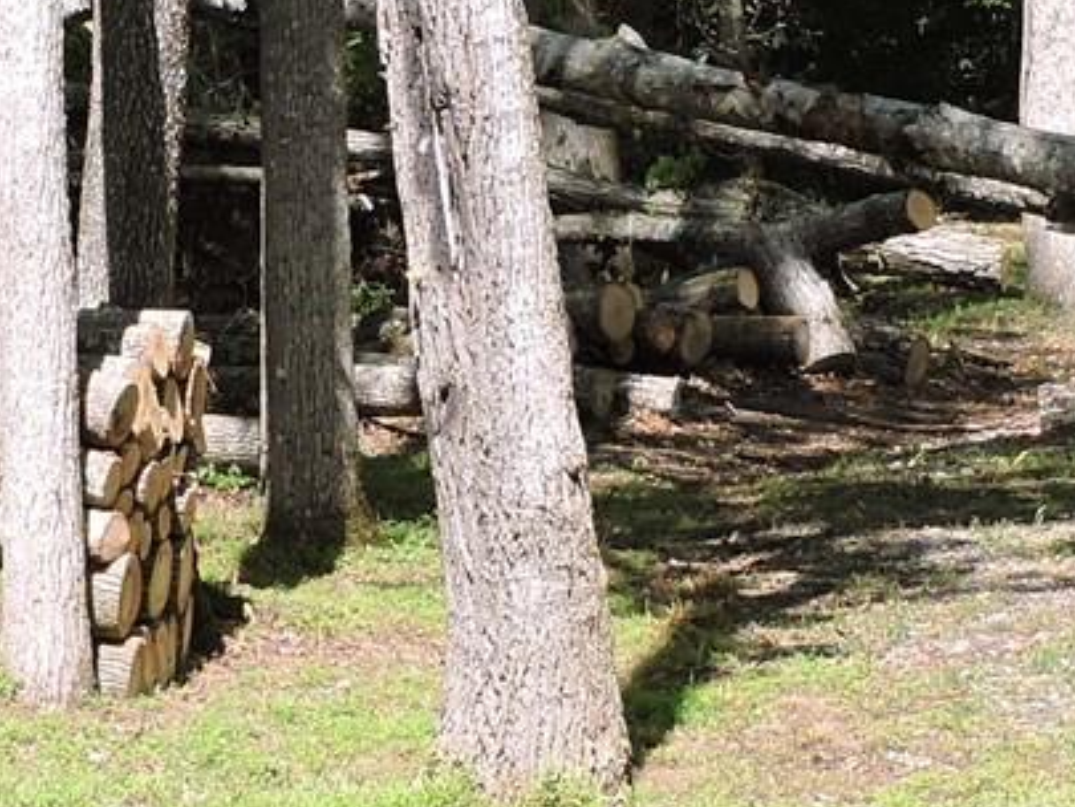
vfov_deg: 8.4
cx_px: 589
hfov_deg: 11.2
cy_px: 199
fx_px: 5498
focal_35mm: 177
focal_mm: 6.2
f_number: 3.3
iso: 100
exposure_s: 1/400
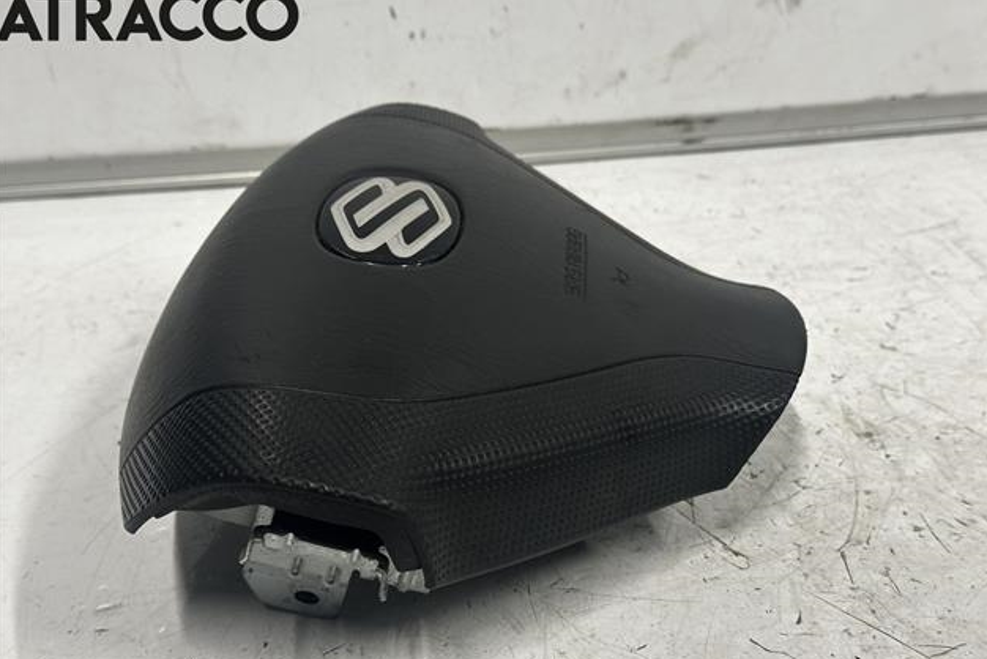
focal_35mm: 51
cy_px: 366
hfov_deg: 38.9
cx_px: 500
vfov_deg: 26.5
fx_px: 1399
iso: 100
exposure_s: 1/50
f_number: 1.78
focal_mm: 6.86
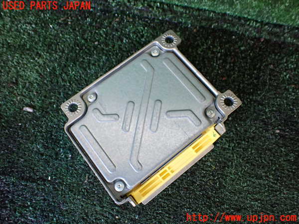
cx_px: 150
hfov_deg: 60.0
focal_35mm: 30
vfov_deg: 46.8
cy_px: 112
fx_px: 259
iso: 400
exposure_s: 1/125
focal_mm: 5.4
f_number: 2.3
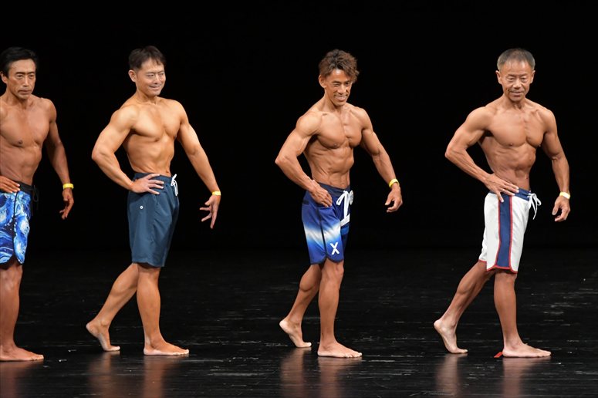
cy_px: 199
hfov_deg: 7.6
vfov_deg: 5.1
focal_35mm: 270
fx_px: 4483
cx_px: 299
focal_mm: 180
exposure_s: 1/400
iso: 3200
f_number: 5.6
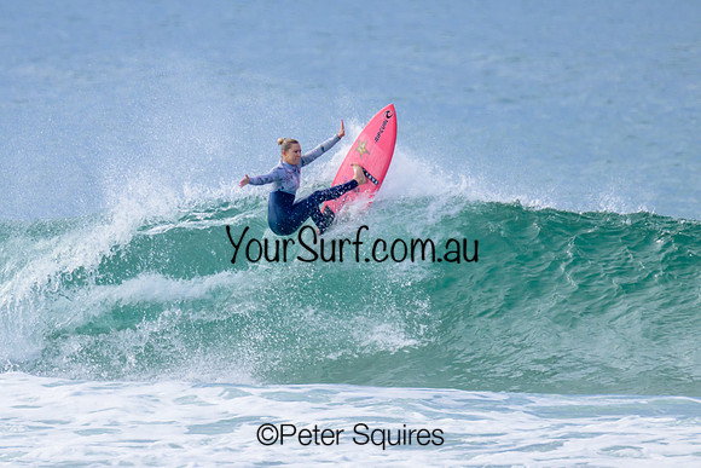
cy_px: 185
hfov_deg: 1.9
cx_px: 227
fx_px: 21379
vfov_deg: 1.3
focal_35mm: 1098
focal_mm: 800
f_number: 11
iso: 900
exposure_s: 1/2000
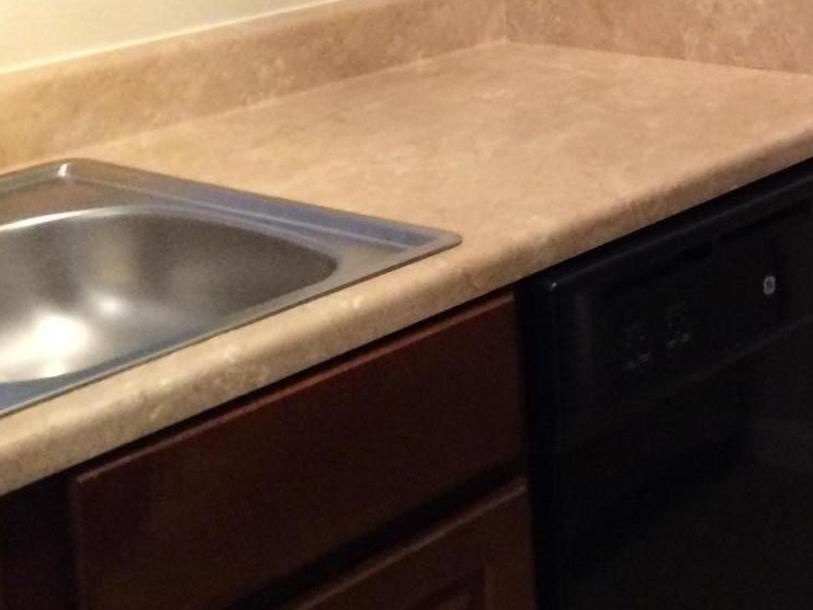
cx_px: 956
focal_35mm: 81
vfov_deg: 17.5
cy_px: -92
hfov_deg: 22.4
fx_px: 1903
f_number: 2.2
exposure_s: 1/30
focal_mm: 4.12
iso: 200
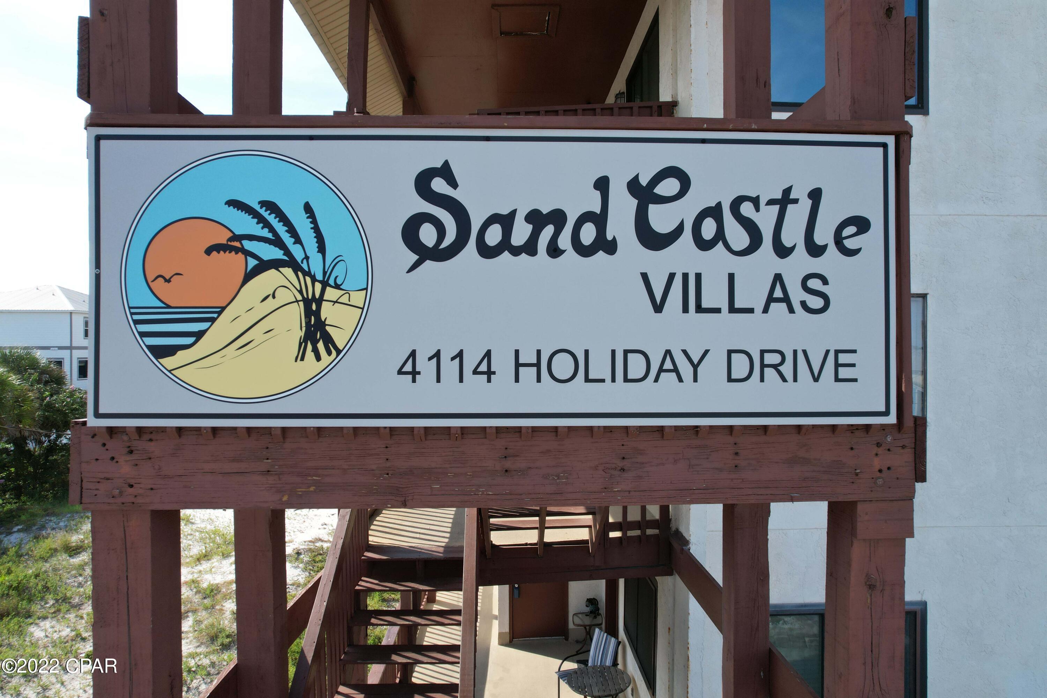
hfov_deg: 78.6
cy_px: 349
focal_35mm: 22
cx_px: 524
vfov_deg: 57.2
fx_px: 640
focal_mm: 8.38
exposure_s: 1/1000
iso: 120
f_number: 2.8
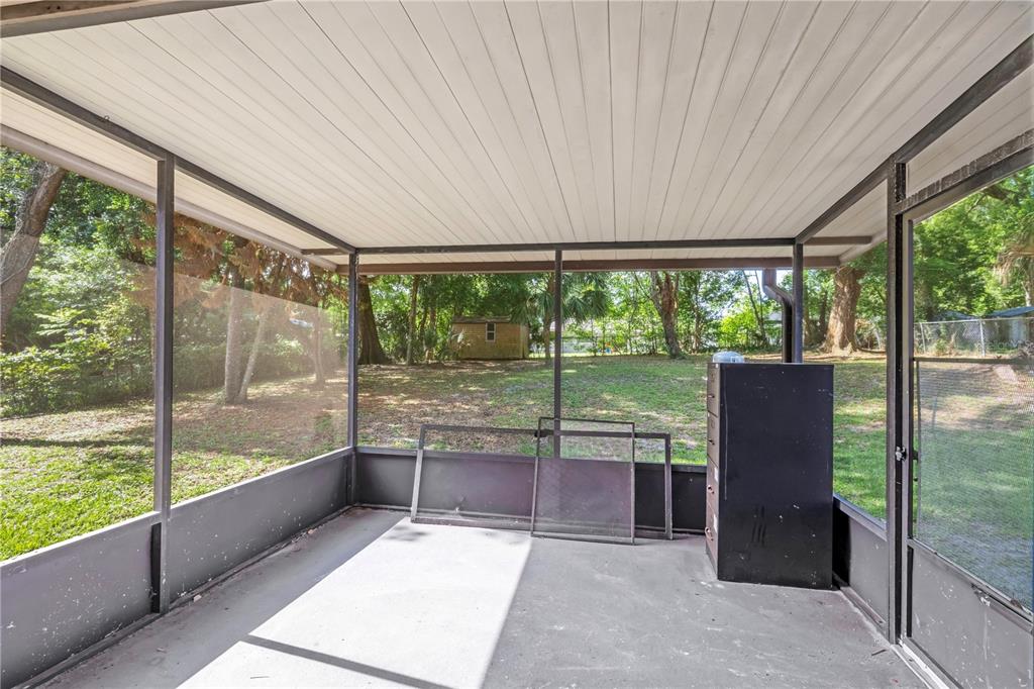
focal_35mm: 16
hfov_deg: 95.0
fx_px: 474
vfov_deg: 72.0
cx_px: 517
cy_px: 344
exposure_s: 1/400
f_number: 9
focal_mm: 11
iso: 250
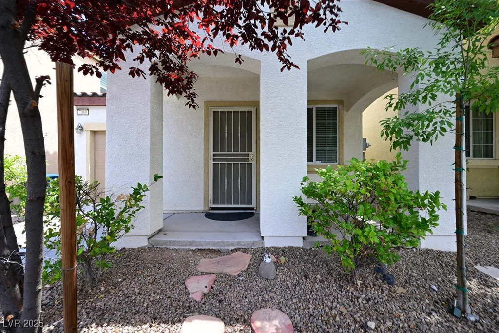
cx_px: 250
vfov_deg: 81.2
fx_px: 194
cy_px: 166
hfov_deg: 104.2
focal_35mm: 14
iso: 800
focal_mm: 14
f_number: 20
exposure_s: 1/60
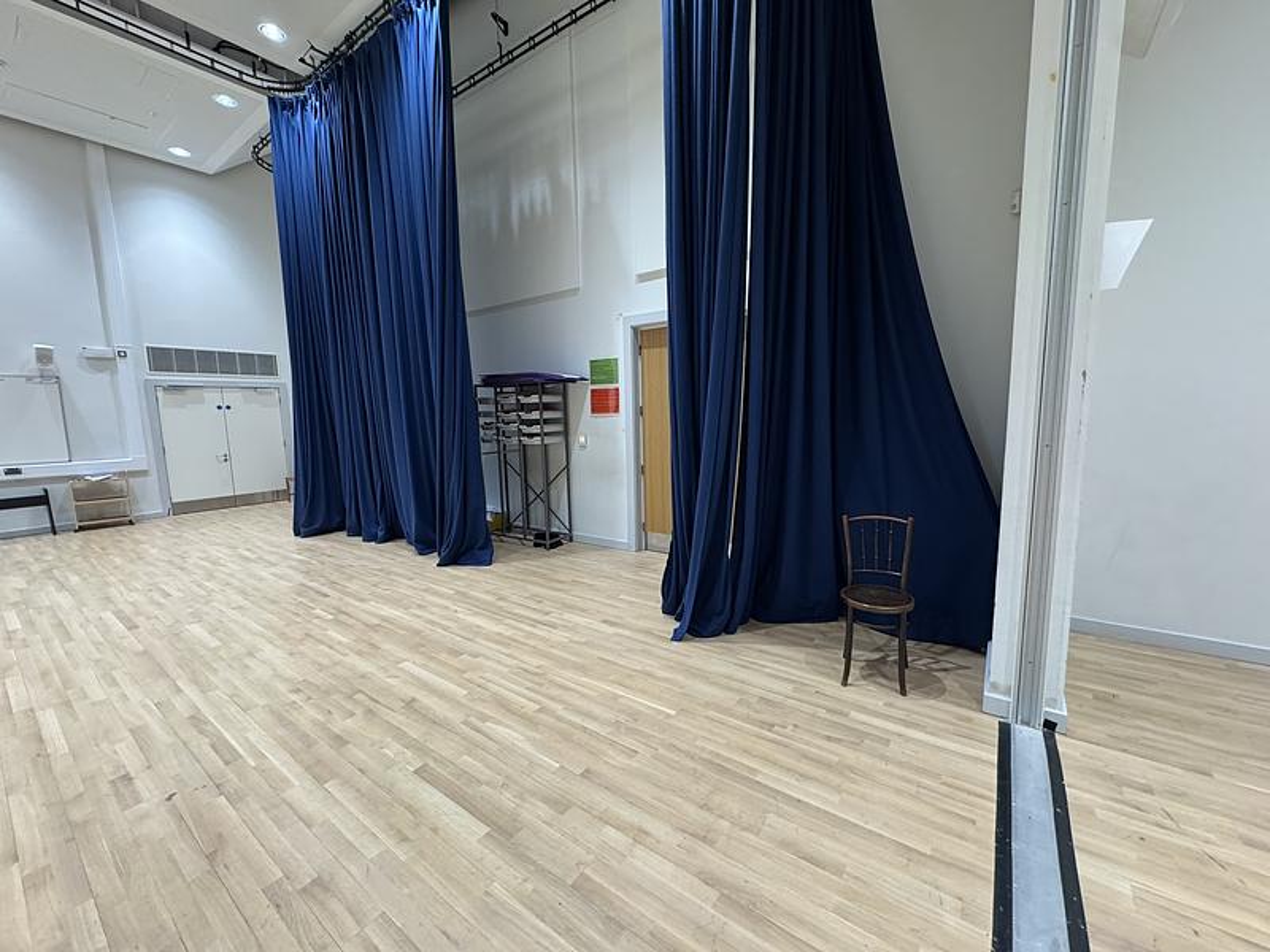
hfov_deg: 102.1
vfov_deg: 85.7
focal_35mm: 14
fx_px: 514
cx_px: 635
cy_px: 476
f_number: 2.2
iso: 320
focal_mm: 2.22
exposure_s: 1/75
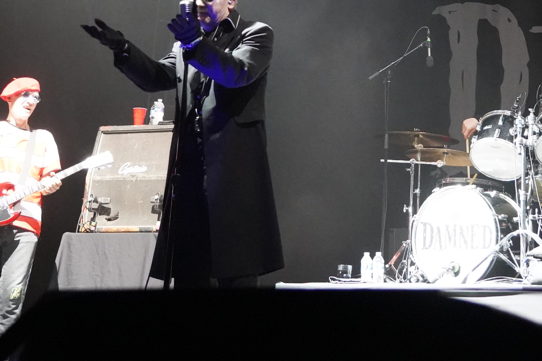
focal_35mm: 76
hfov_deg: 26.3
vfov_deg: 17.4
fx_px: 1144
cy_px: -30
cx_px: 407
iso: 12800
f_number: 4
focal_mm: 31
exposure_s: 1/160
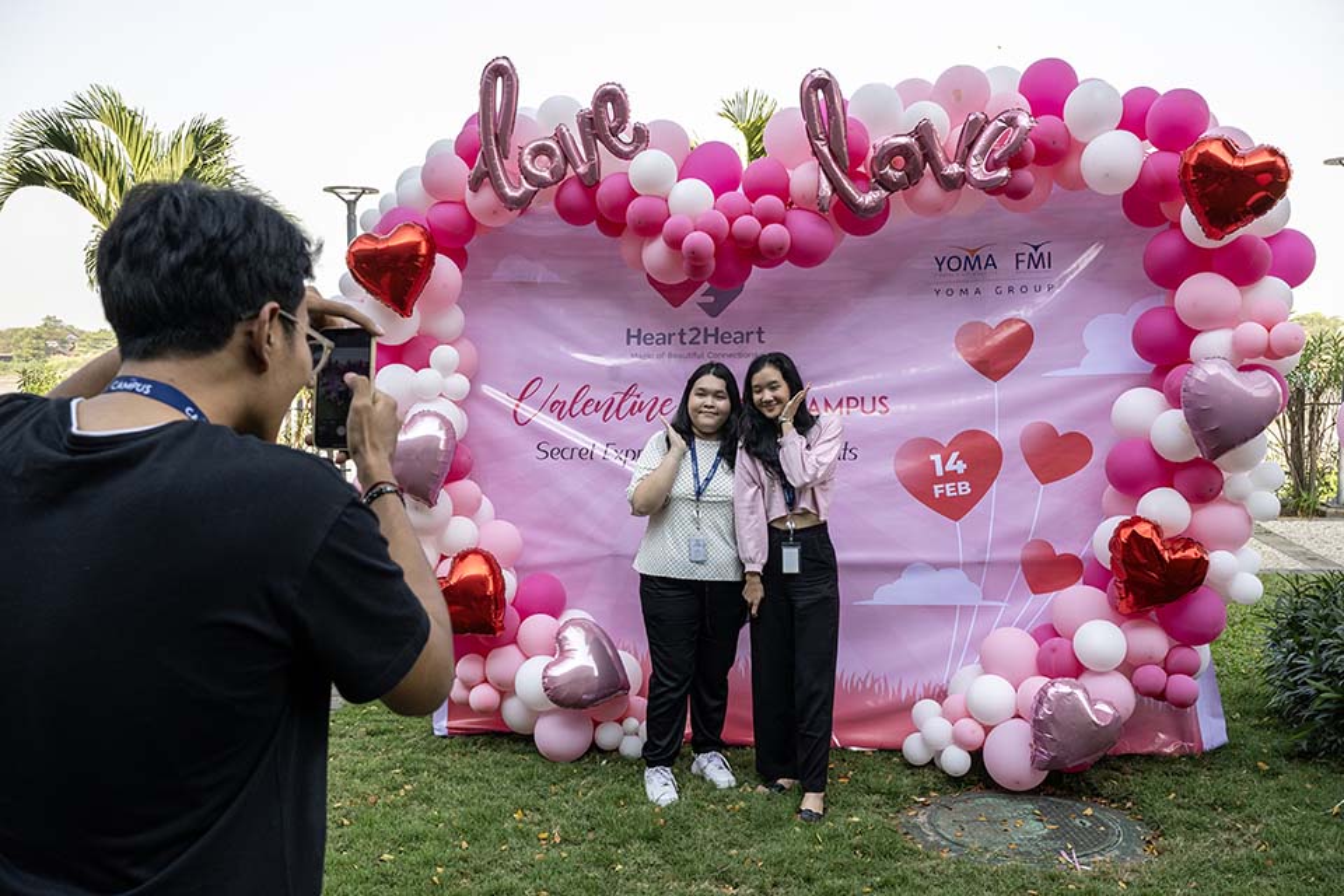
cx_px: 672
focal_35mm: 34
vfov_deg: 38.4
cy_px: 448
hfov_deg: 55.1
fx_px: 1288
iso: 1600
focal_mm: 34.5
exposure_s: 1/500
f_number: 8
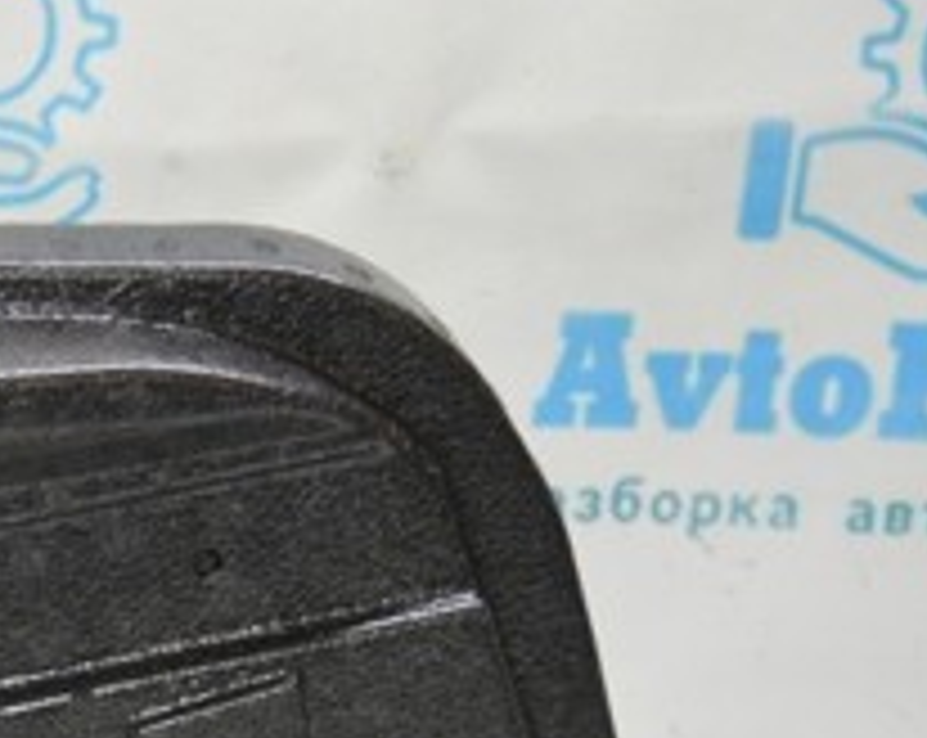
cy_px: 898
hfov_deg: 16.8
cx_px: -202
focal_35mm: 109
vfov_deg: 13.6
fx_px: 2997
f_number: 4
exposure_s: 1/60
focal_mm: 25
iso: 500
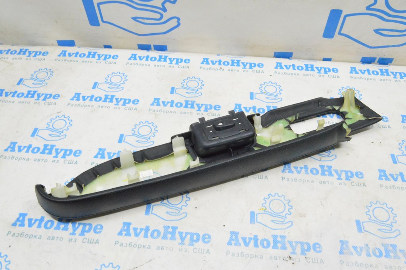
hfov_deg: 62.0
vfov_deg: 43.5
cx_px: 203
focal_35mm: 30
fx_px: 338
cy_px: 135
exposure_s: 1/15
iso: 6400
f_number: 20
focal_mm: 20
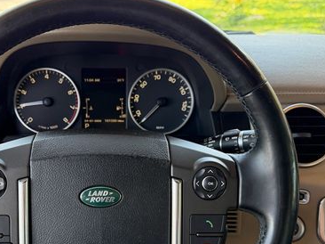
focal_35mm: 42
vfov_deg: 33.7
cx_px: 118
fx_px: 394
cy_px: 180
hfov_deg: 44.4
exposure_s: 1/110
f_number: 1.78
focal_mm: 6.76
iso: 200
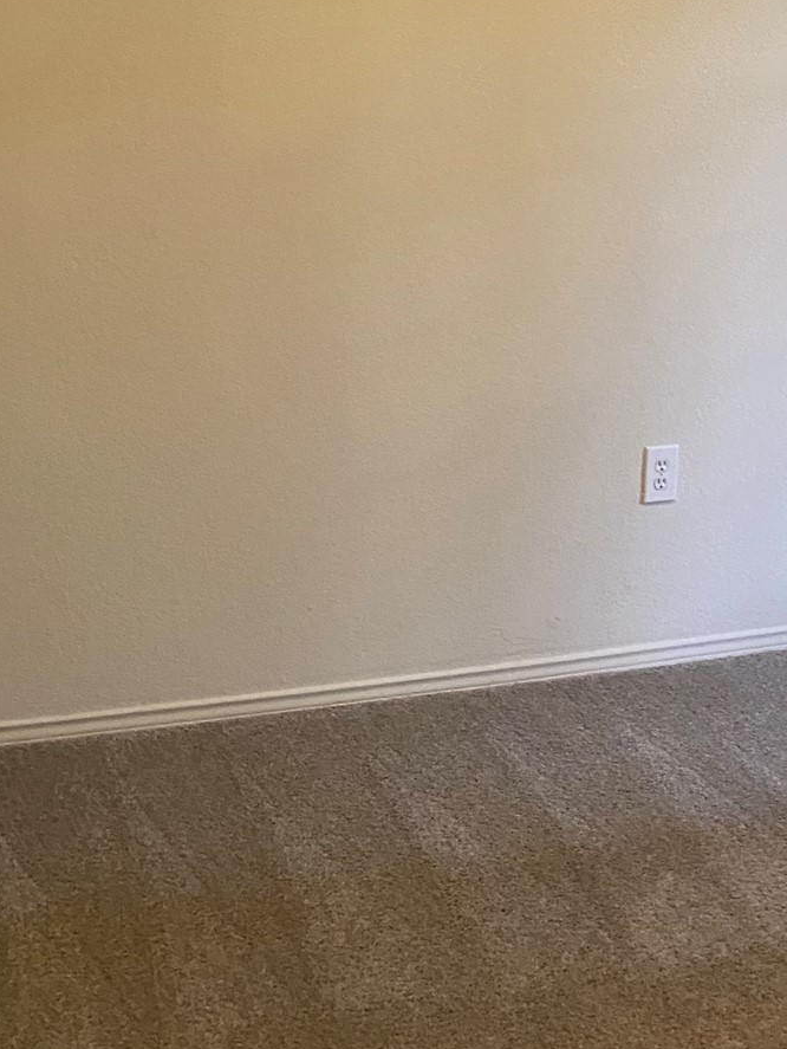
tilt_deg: -8.7
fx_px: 1818
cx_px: 636
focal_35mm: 60
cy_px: 21
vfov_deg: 30.1
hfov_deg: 24.0
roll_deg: -2.9
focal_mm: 4.25
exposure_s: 1/60
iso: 250
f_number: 1.8
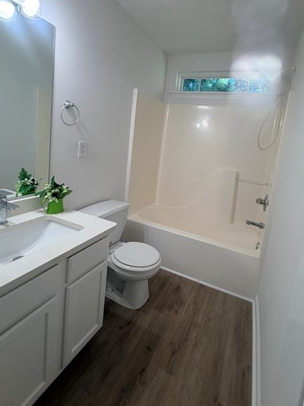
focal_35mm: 18
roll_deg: -7.1
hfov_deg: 71.3
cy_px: 169
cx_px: 171
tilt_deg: -7.3
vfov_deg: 87.0
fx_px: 211
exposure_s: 1/120
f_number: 2.2
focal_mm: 2.22
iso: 125
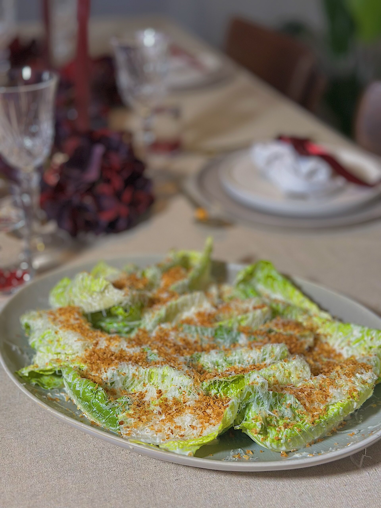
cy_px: 254
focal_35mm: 48
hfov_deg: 30.3
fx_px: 704
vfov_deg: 39.7
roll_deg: -0.6
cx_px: 190
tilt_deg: -28.2
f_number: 1.78
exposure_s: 1/50
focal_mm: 6.86
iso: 100
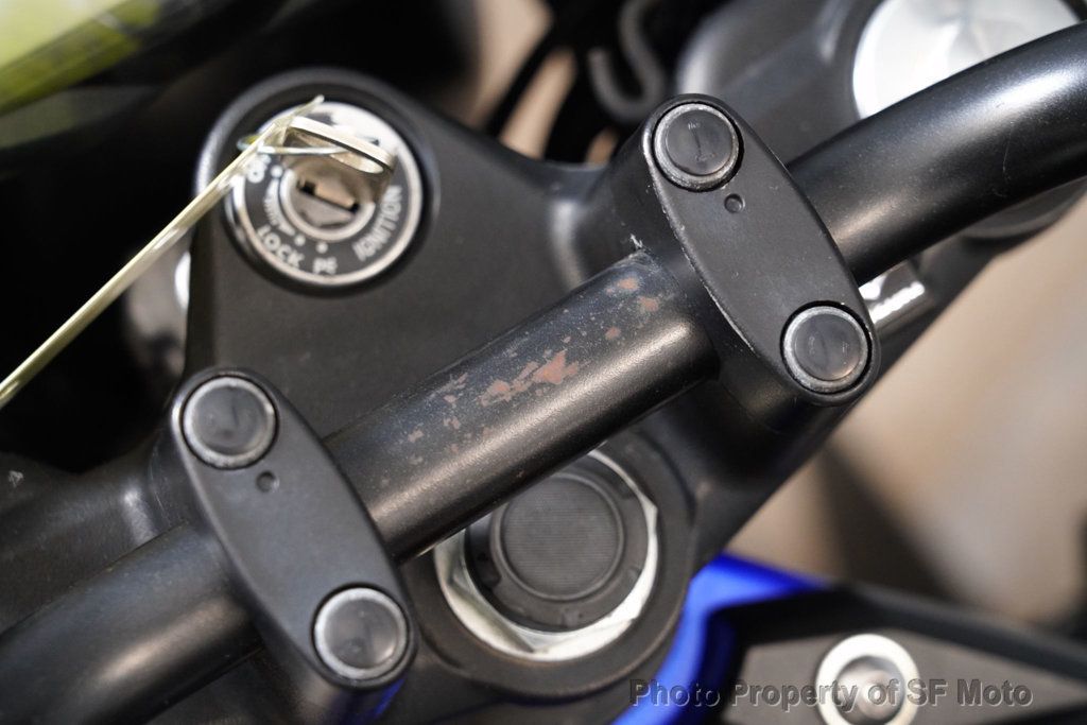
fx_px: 3171
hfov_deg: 19.5
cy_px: 362
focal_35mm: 105
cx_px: 544
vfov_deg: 13.0
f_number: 7.1
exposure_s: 1/60
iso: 5000
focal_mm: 105
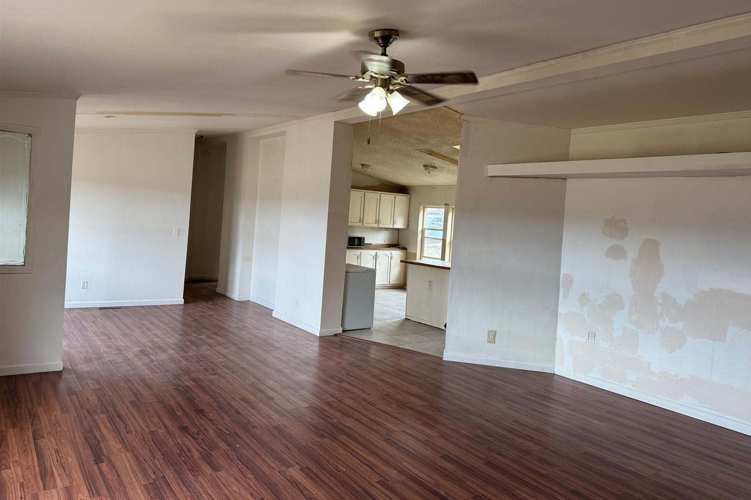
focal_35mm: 25
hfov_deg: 71.5
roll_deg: -4.1
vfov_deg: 51.2
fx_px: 521
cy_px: 235
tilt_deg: -1.5
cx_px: 376
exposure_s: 1/120
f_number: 1.78
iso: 125
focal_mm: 6.76
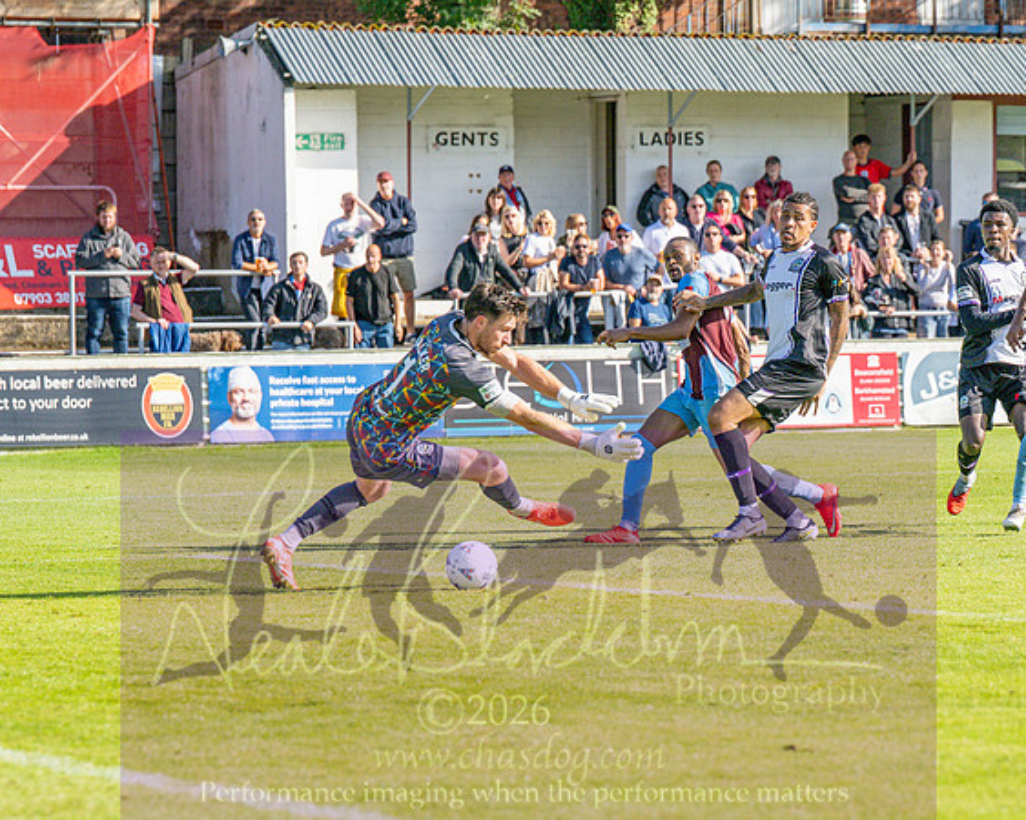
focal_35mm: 199
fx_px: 6039
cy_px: 418
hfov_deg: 9.7
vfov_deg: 7.8
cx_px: 584
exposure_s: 1/4000
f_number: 4
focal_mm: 110
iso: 400
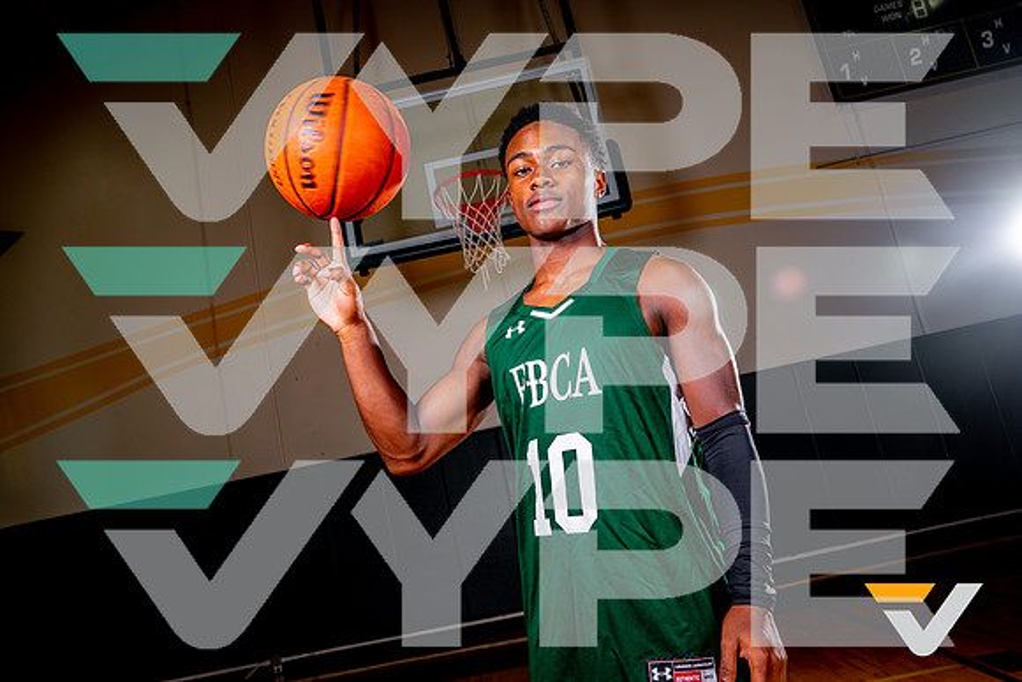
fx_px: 823
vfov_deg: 45.0
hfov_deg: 63.6
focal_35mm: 29
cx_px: 511
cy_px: 341
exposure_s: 1/125
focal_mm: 29
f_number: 8
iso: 100
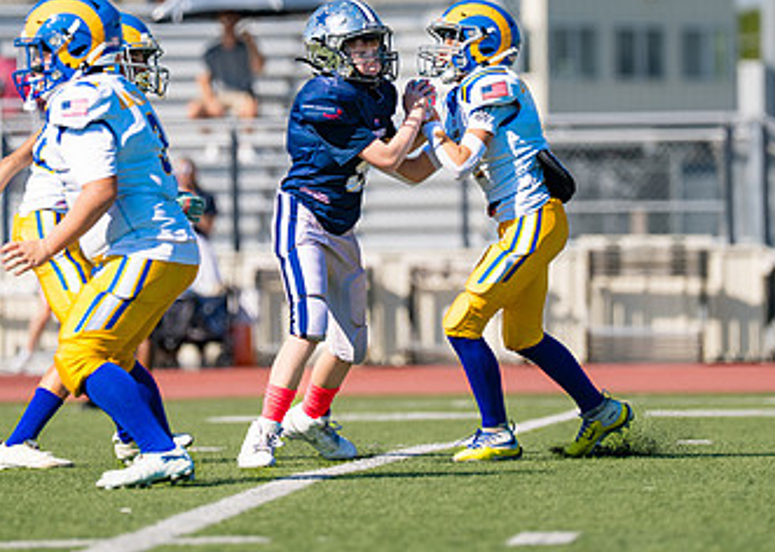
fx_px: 8689
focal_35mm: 395
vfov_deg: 3.6
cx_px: 509
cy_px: 140
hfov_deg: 5.1
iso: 100
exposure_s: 1/2500
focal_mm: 200
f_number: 2.8
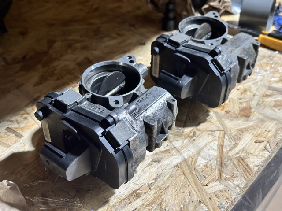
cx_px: 141
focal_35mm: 48
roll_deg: -0.7
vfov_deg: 30.2
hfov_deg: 39.7
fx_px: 391
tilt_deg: -34.2
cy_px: 106
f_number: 1.78
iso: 320
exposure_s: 1/40
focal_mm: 6.86
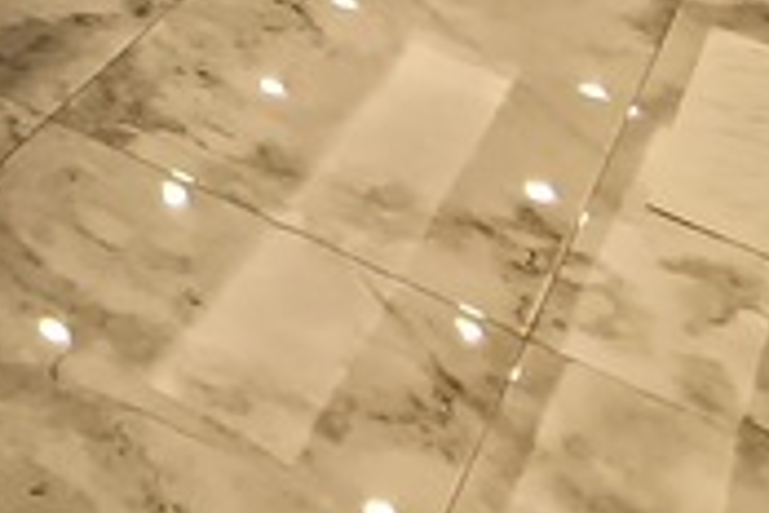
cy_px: -579
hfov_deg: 20.6
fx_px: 1559
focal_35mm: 73
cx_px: -566
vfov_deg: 14.6
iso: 368
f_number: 2.2
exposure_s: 1/50
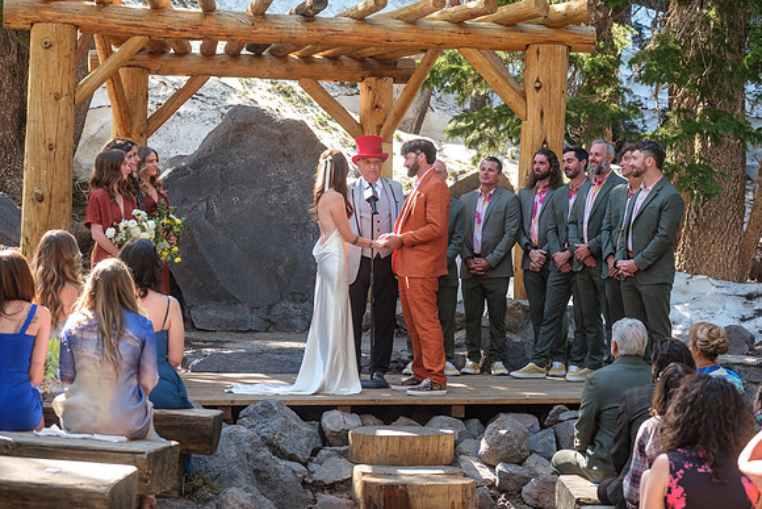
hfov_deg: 25.1
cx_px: 381
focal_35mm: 81
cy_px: 254
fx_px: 1715
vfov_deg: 16.9
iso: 400
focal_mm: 54.1
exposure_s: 1/250
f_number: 3.6
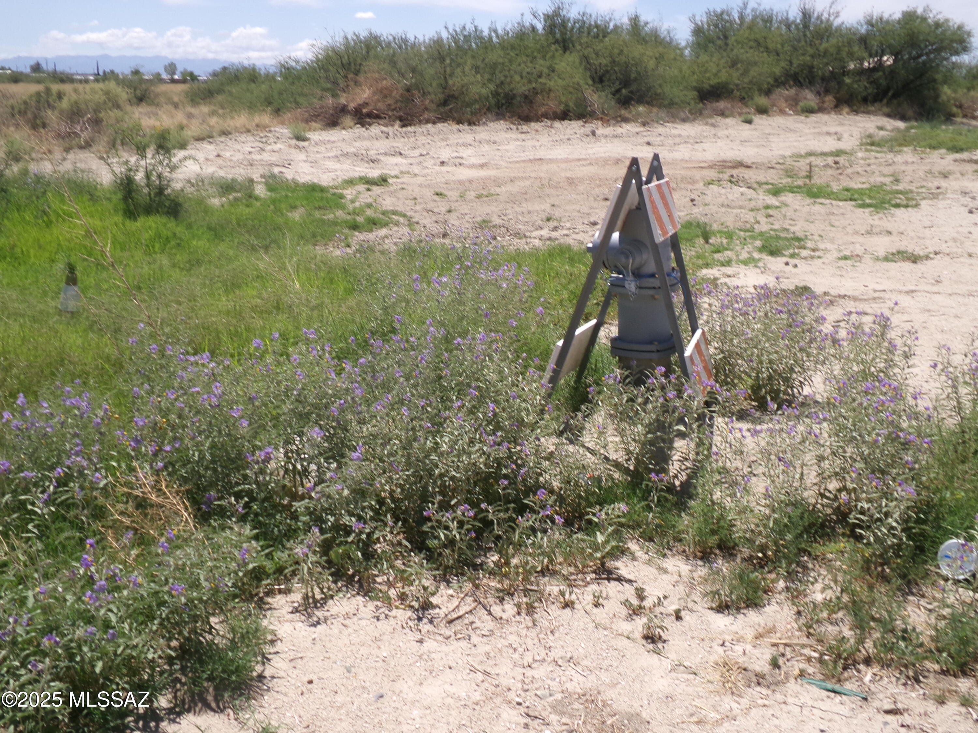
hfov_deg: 50.1
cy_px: 366
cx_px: 489
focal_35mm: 37
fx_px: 1045
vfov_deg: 38.7
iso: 100
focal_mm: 6.6
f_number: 11.85
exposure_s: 1/110
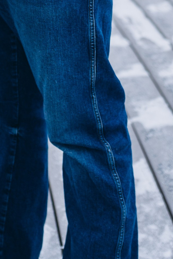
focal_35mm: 122
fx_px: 879
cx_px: -79
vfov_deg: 14.3
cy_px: -243
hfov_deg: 10.9
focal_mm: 28
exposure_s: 1/1600
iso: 100
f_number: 2
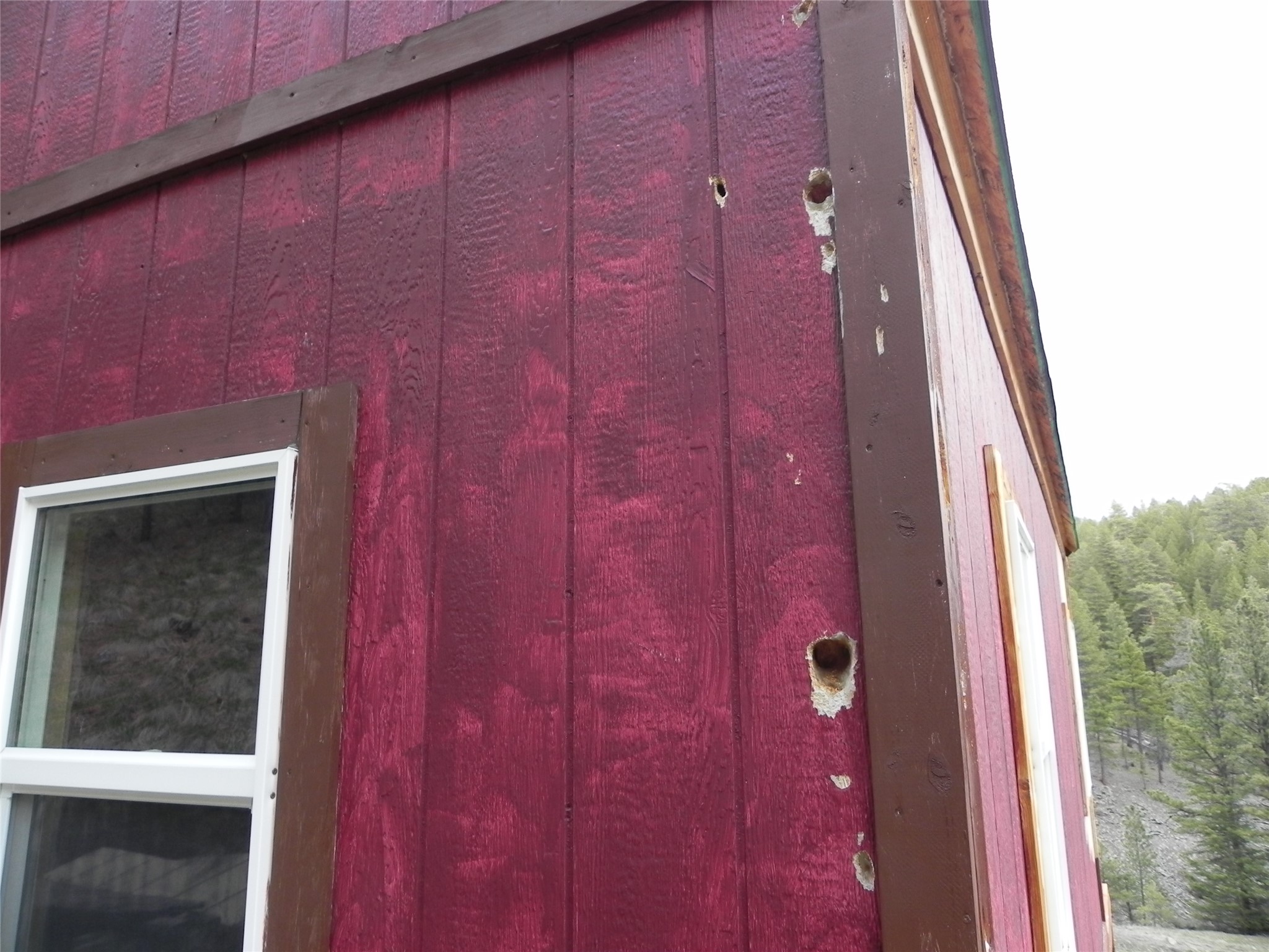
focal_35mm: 26
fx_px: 953
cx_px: 634
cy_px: 476
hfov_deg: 67.3
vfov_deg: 53.1
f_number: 2.8
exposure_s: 1/53
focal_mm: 4.6
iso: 160
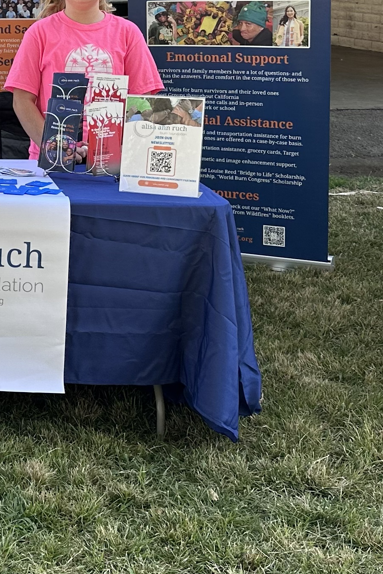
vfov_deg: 26.8
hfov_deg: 17.0
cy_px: 111
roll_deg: -0.2
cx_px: -161
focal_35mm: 74
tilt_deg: -7.3
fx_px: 1181
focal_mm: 6.86
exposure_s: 1/506
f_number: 1.78
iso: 80
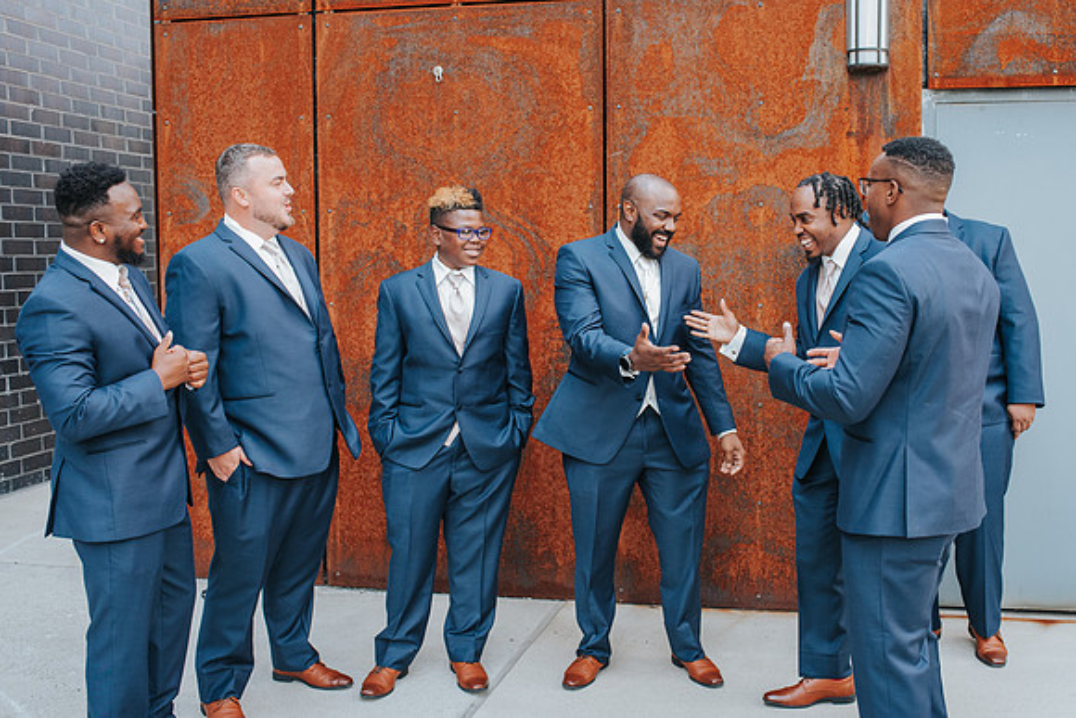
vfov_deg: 34.0
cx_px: 583
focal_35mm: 39
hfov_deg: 49.2
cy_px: 329
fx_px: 1172
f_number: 4
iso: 1600
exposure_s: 1/800
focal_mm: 35
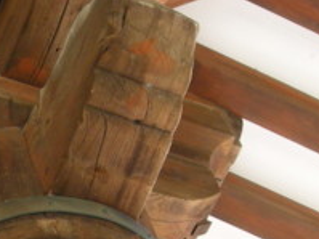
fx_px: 1299
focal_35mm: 141
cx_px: -72
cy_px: 289
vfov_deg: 10.3
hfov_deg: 13.6
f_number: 2.8
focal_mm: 5.7
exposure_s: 1/59.5
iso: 62
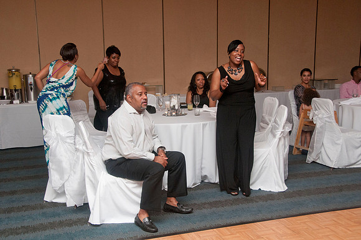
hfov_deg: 45.0
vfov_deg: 30.8
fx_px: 436
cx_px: 180
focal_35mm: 44
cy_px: 120
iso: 800
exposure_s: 1/125
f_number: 5.6
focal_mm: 29
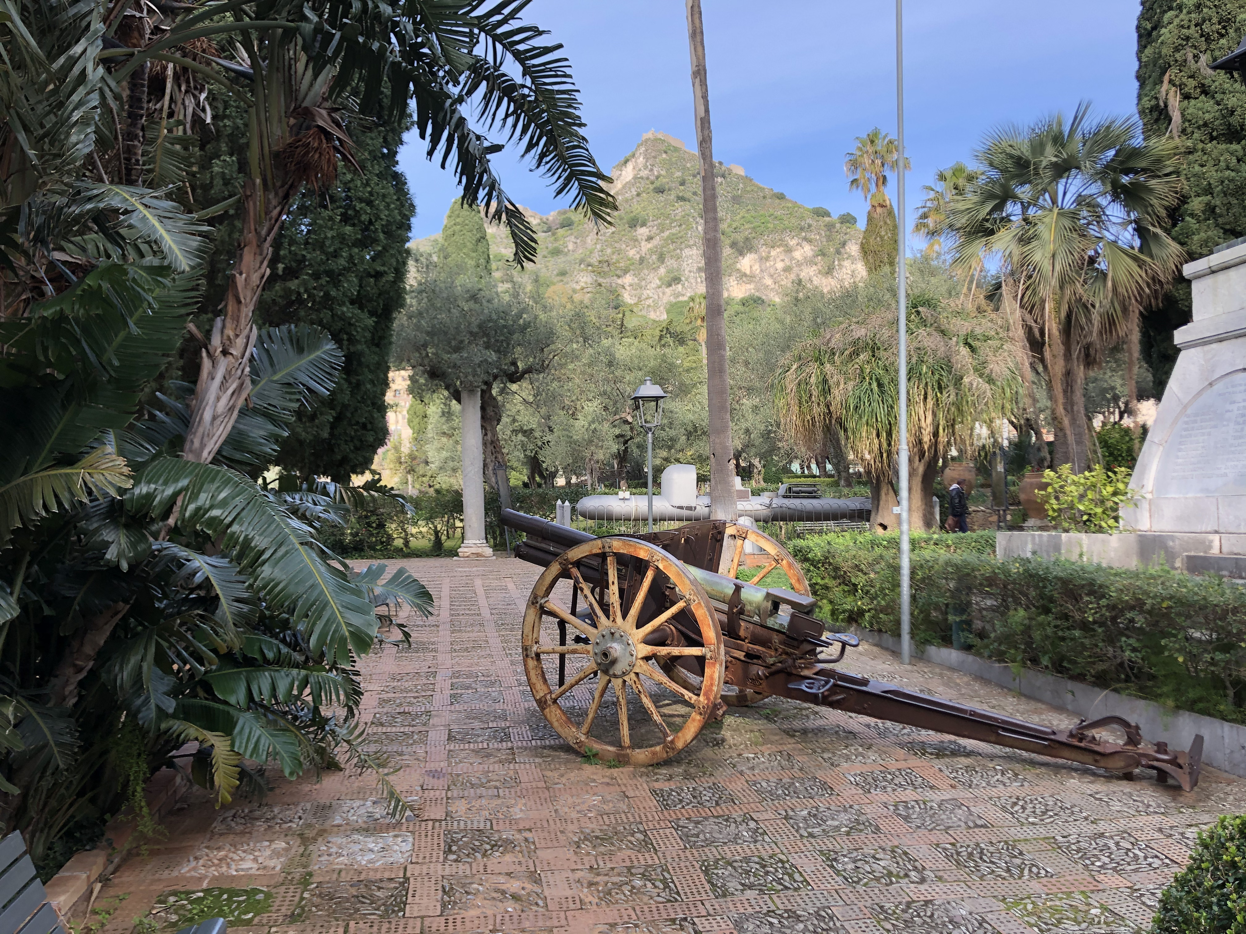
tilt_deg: +2.9
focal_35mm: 28
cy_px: 467
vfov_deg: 49.7
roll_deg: +0.9
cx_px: 623
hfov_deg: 63.4
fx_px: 1008
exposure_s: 1/381
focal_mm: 4
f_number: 1.8
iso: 20
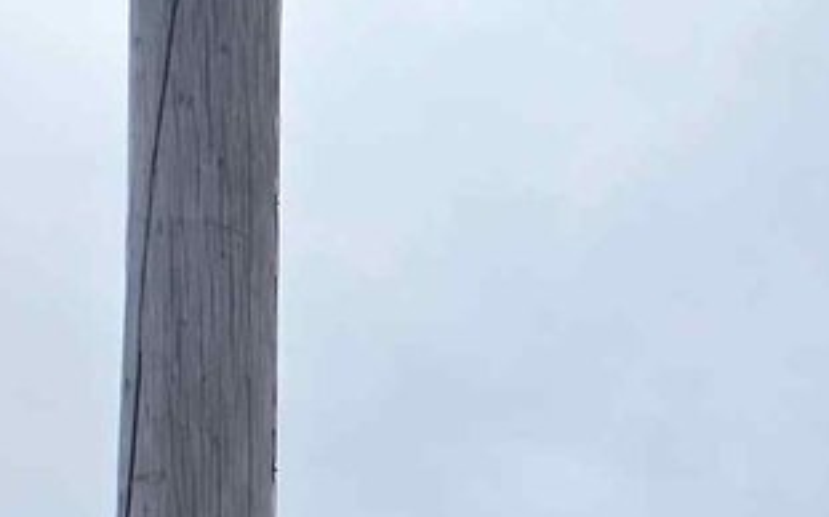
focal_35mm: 71
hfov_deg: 22.8
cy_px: 1466
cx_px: 1290
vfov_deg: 11.8
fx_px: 1603
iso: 32
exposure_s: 1/3255
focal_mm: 2.2
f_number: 1.9
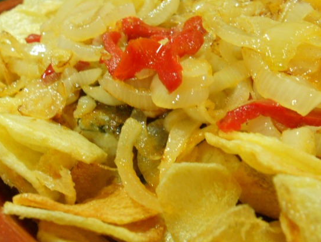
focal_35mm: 43
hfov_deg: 43.7
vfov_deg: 33.6
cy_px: 123
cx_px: 181
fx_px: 399
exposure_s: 1/10
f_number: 3.5
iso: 400
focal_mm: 5.8
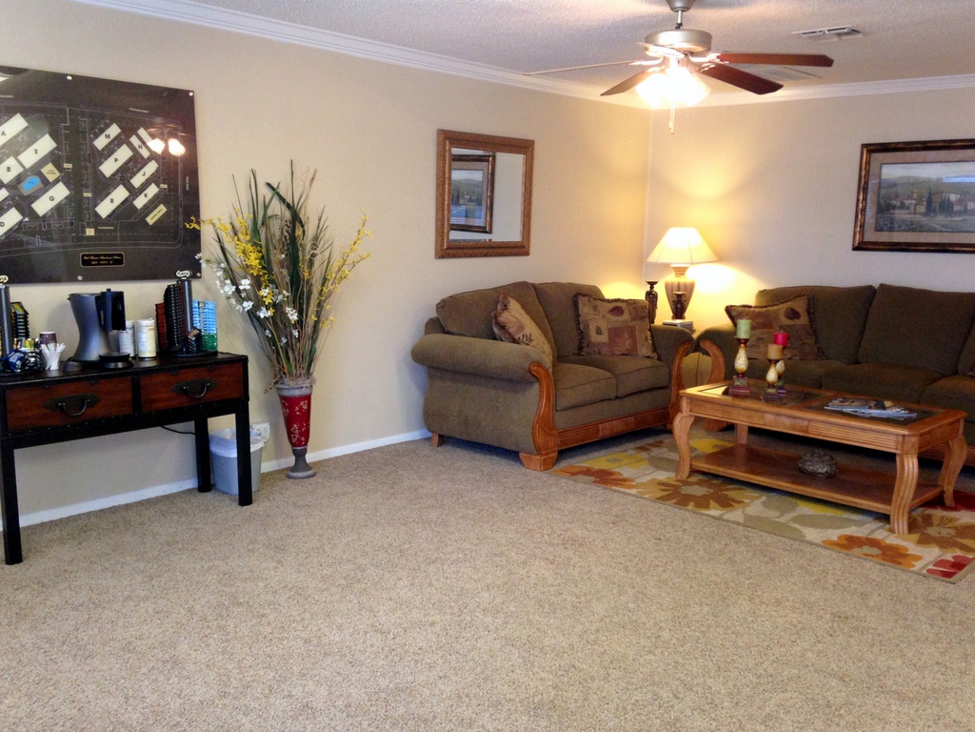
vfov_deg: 42.9
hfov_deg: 55.4
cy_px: 366
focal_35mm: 33
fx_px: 929
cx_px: 488
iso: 160
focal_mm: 4.13
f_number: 2.4
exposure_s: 1/20
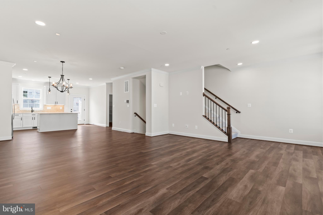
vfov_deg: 70.4
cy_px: 108
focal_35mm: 17
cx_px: 162
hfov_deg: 93.3
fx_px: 153
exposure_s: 1/5
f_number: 8
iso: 200
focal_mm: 17
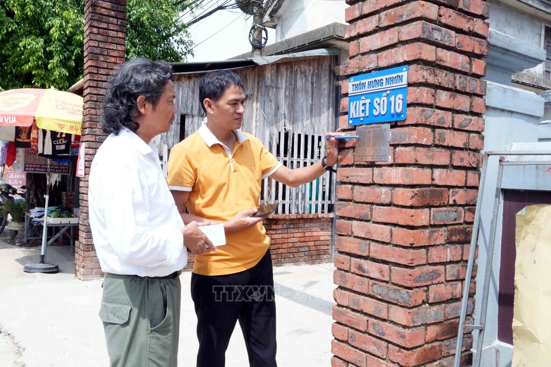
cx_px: 276
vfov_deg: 43.6
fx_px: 459
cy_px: 184
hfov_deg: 61.9
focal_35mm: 30
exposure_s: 1/25
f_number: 22
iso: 160
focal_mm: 20
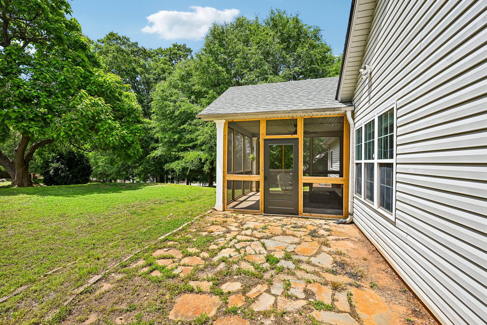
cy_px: 162
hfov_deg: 100.4
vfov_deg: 77.3
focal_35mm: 15
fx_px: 203
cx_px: 244
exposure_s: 1/250
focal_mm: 15
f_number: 8
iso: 100
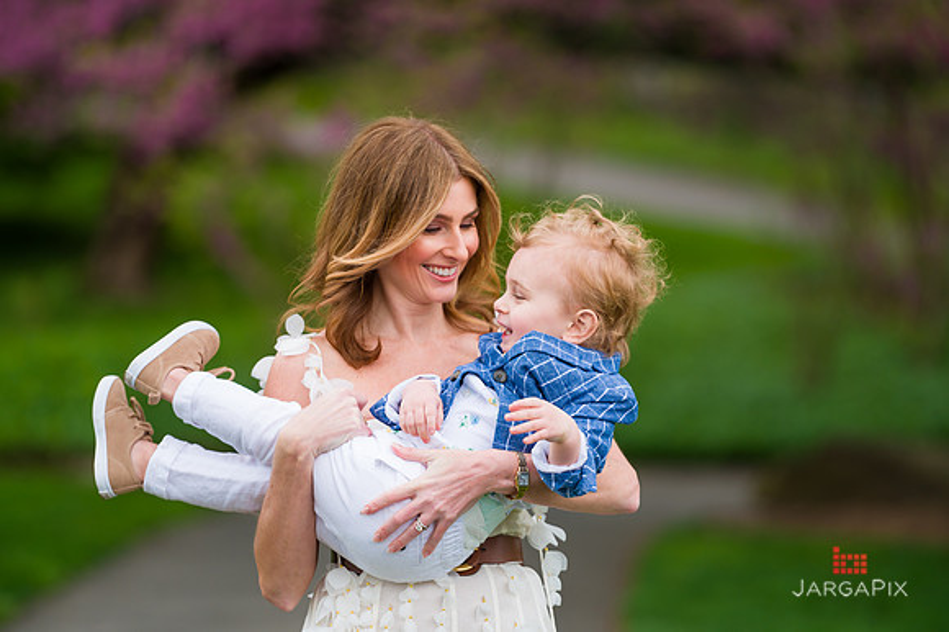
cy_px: 316
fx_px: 5137
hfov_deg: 10.6
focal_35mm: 195
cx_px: 474
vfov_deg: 7.0
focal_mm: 195
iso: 200
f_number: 3.5
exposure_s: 1/800
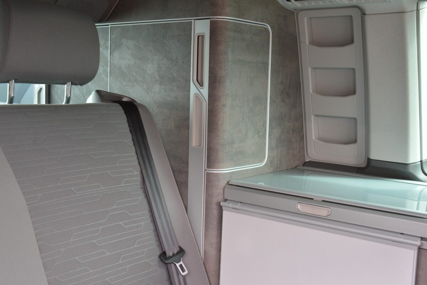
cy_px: 142
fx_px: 551
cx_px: 214
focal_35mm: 46
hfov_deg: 42.3
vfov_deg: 28.9
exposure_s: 1/4
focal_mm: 31
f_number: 11
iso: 100
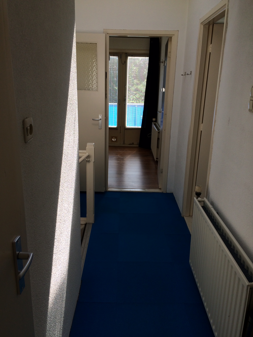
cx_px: 126
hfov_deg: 48.2
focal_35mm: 29
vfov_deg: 61.7
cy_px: 168
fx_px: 283
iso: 32
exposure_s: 1/441
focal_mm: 4.15
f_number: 2.2
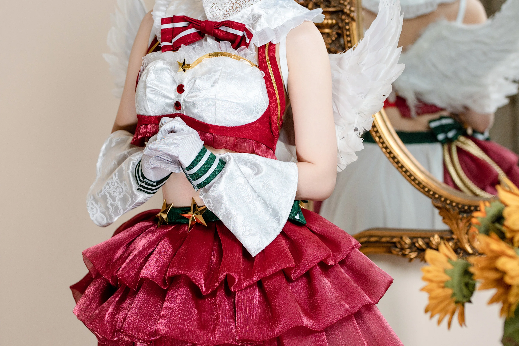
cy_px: 150
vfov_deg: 12.1
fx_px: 1629
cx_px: 260
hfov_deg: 18.1
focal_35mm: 113
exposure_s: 1/640
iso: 250
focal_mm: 50
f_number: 1.8
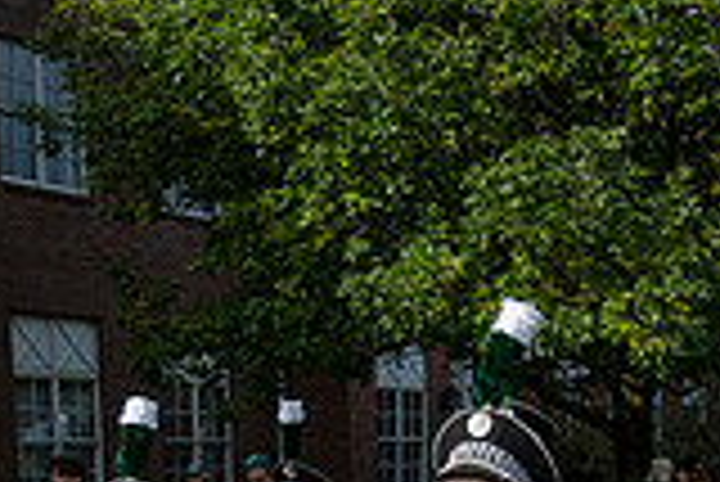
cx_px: 486
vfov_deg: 14.4
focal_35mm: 87
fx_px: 1742
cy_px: 786
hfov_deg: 23.2
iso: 125
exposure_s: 1/1600
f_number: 4
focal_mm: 24
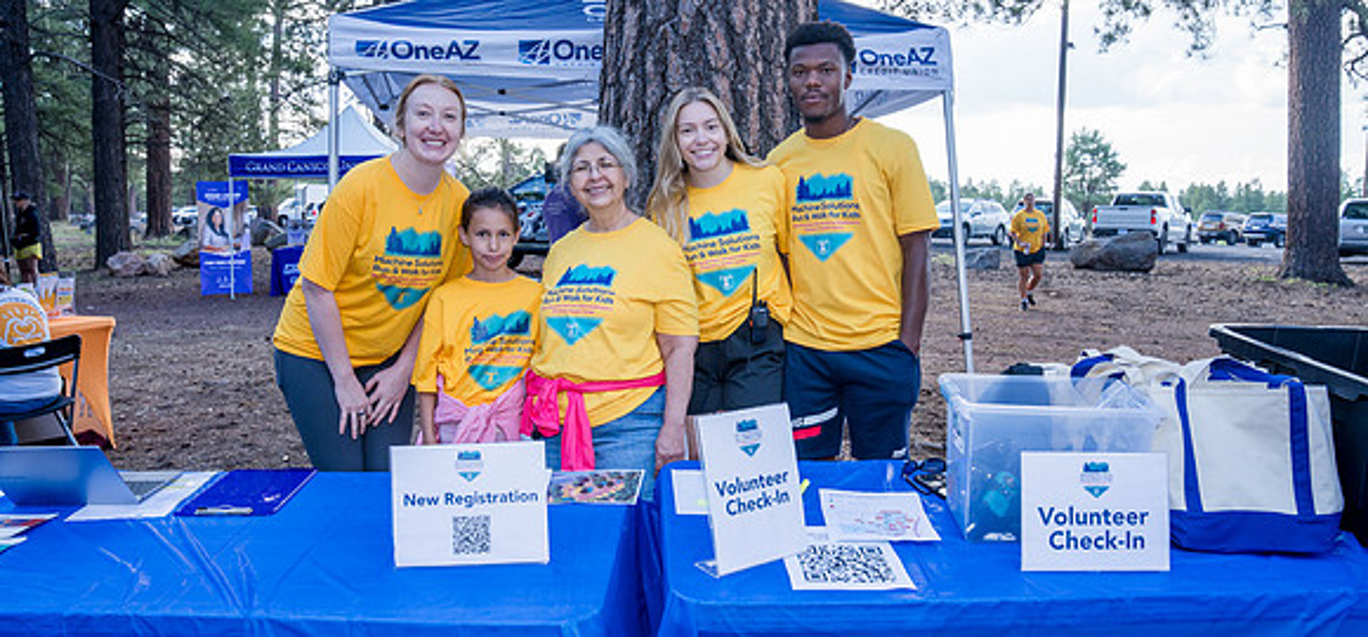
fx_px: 915
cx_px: 684
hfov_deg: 73.6
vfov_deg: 38.4
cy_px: 345
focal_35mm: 26
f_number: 5
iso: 320
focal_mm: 24
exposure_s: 1/200
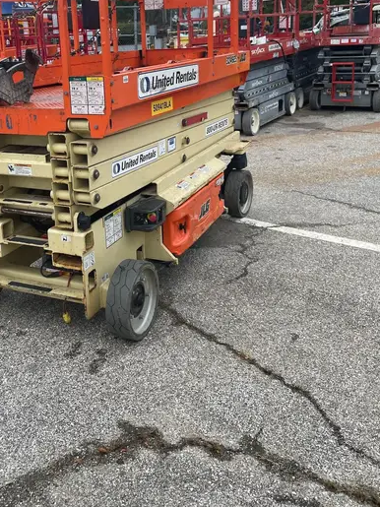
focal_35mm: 37
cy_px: 169
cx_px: 125
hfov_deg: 38.2
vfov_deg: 49.3
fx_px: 542
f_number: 1.6
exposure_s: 1/121
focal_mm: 4.2
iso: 50
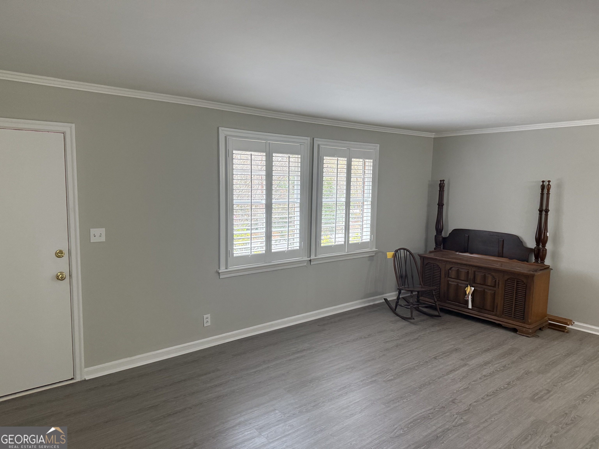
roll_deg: -1.3
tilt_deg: -3.4
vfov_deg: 56.8
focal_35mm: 24
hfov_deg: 71.6
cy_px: 224
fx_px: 415
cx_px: 300
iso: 400
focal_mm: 6.76
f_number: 1.78
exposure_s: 1/60
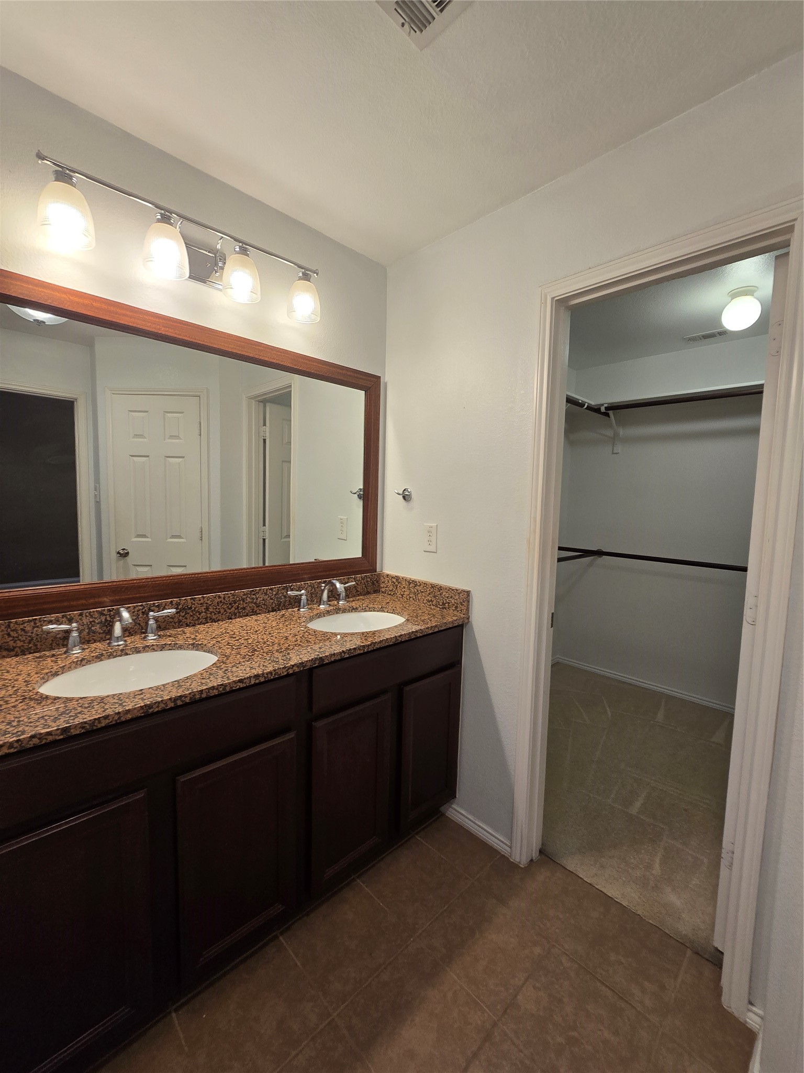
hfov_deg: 89.9
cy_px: 536
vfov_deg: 106.2
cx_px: 402
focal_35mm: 13
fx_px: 403
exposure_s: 1/60
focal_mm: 2.2
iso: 80
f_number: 2.2
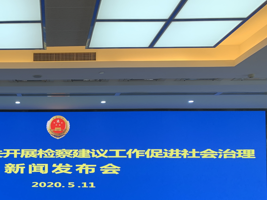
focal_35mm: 46
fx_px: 355
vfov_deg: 30.4
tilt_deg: +2.8
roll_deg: -0.8
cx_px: 38
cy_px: 171
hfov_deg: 39.0
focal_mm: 4.25
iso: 50
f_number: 1.8
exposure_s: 1/50
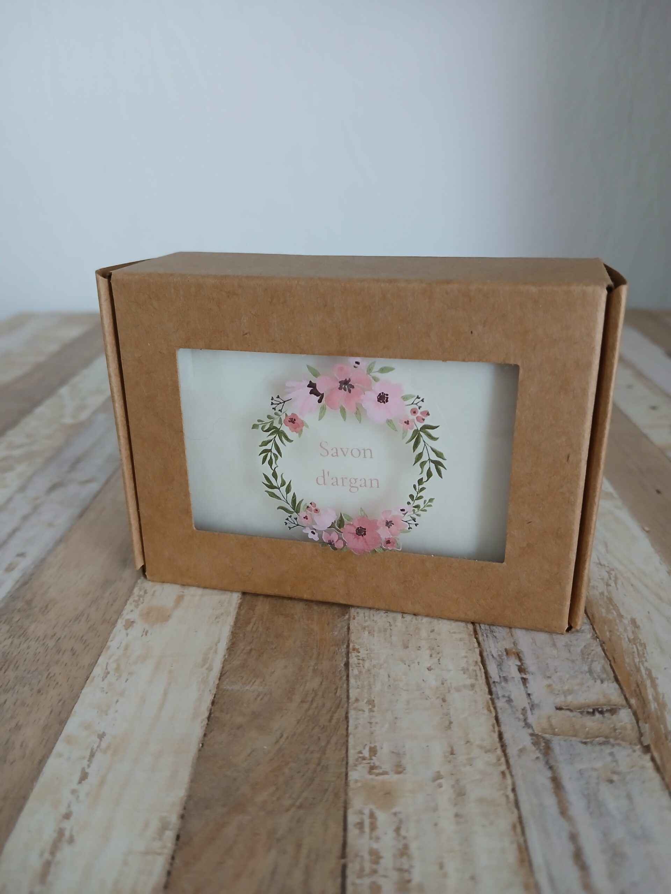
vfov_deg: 67.3
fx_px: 672
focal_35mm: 26
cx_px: 336
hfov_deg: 53.1
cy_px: 447
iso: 250
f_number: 1.8
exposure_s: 1/25
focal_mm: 3.98
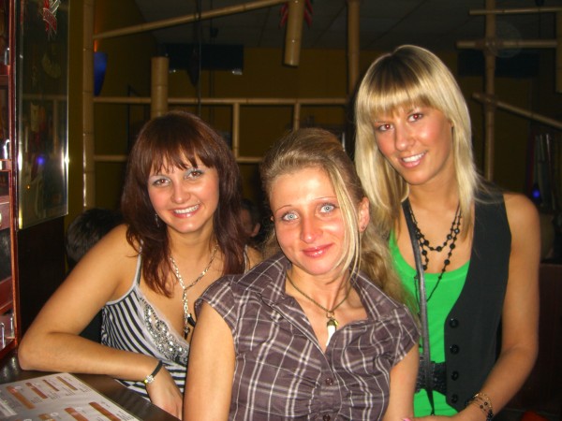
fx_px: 617
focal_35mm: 38
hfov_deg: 49.0
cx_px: 281
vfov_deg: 37.7
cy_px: 210
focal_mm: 7.9
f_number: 2.8
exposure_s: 1/60
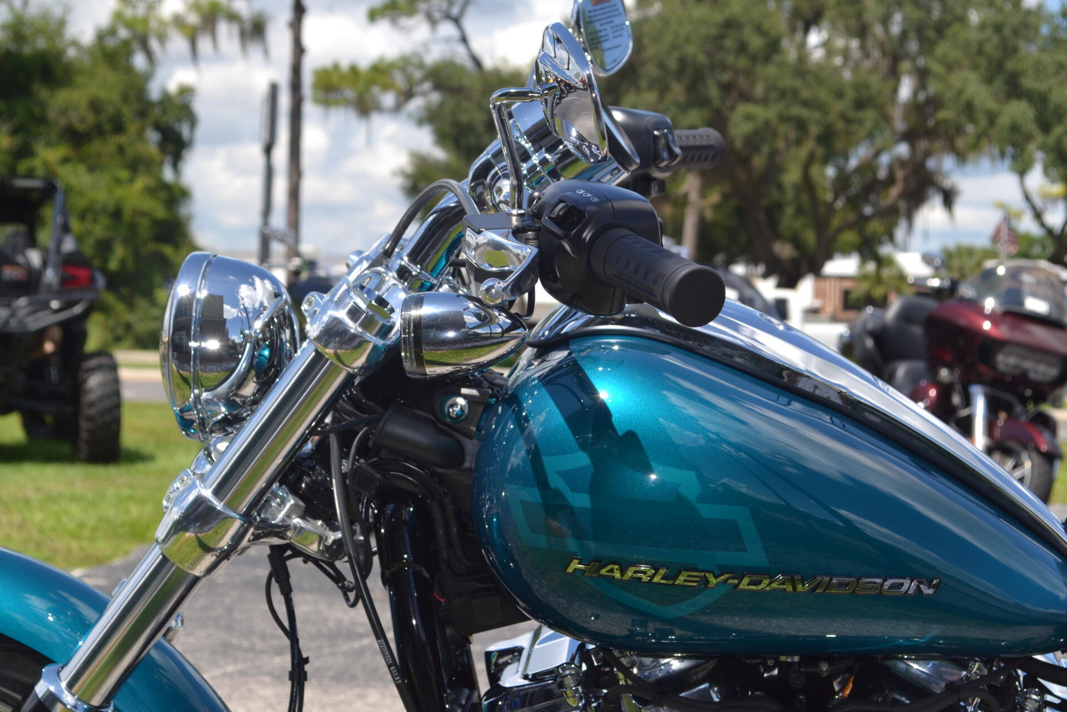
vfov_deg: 16.7
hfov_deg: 24.8
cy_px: 359
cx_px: 559
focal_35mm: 82
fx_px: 2430
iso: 100
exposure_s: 1/200
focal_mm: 52
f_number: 9
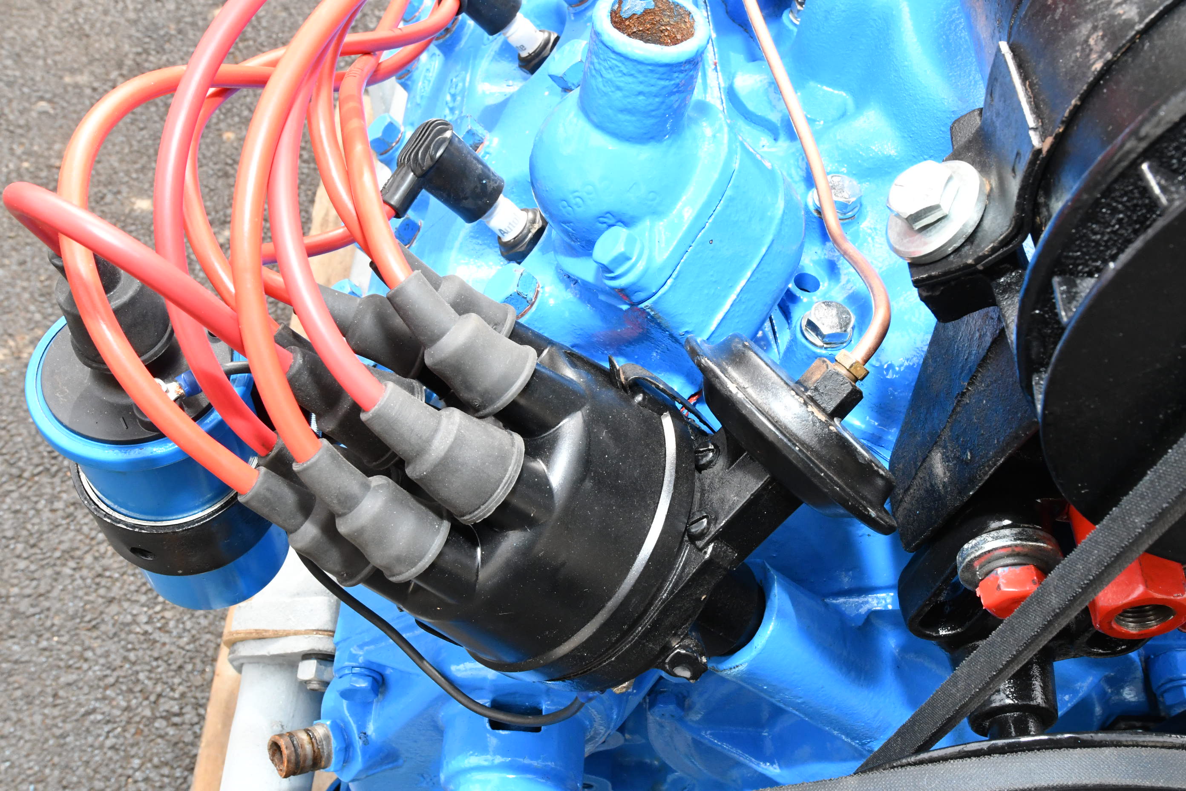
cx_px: 593
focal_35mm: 36
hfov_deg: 53.1
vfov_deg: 36.9
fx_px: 1186
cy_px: 396
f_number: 16
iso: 2500
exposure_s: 1/250
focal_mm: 24
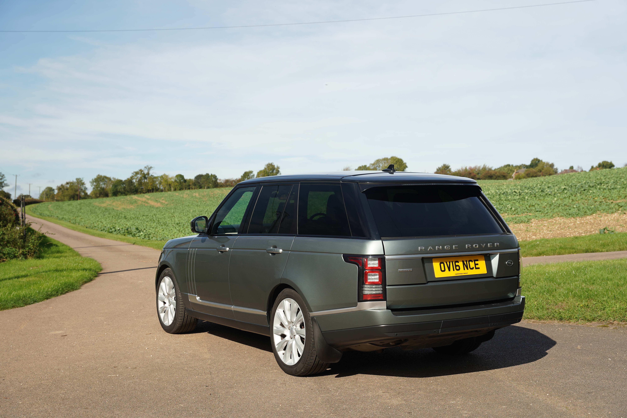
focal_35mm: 46
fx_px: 803
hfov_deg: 42.7
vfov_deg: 29.2
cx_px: 314
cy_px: 209
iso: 125
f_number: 5
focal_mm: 46.1
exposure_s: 1/400
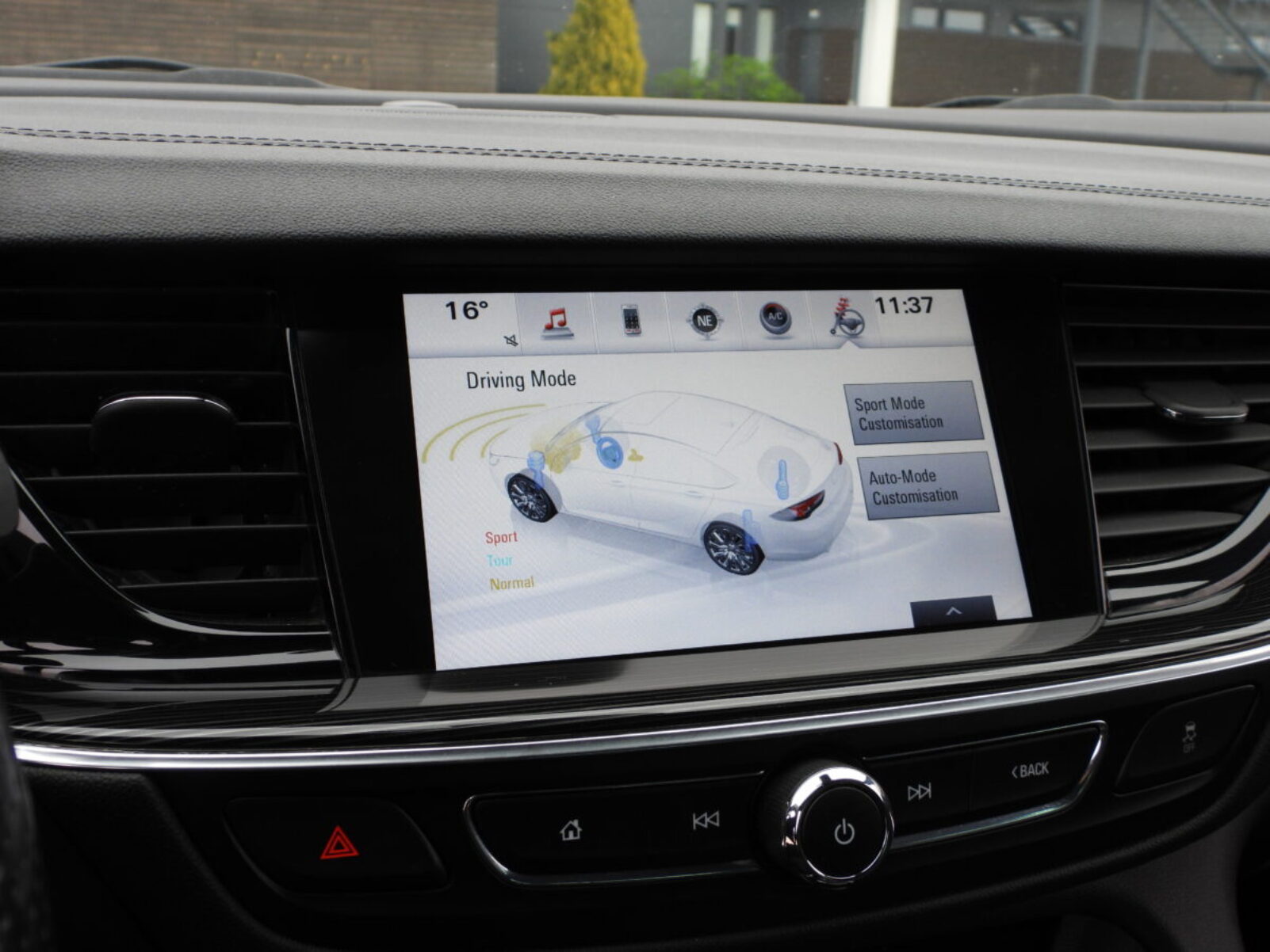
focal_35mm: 35
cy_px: 476
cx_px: 635
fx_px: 1284
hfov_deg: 52.6
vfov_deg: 40.7
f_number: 3.2
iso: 100
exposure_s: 1/100
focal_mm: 6.3
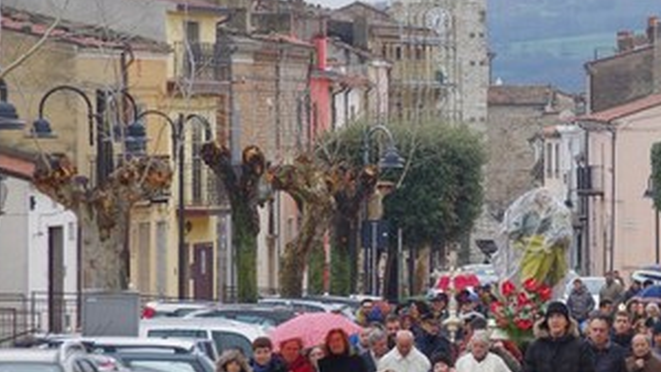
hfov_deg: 6.4
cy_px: 215
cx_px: 531
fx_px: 5874
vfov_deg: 3.6
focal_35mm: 335
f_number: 8
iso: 800
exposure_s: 1/250
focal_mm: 128
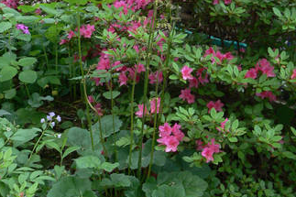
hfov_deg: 38.9
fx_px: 419
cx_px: 147
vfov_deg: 26.4
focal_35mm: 51
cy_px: 82
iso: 200
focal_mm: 6
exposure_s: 1/125
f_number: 2.8
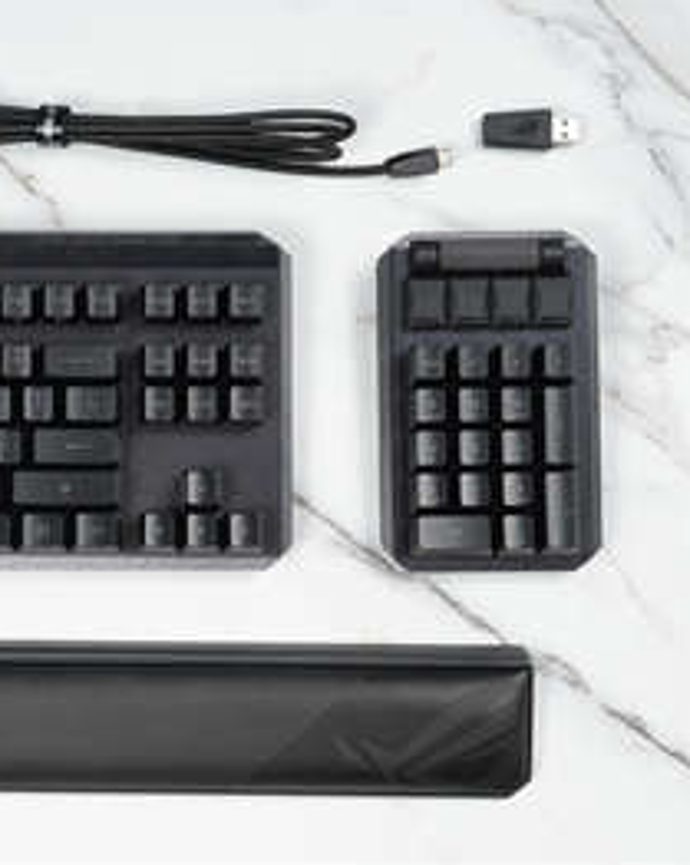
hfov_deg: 17.5
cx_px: 40
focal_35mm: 86
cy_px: 429
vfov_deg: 22.3
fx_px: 2199
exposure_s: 1/160
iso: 200
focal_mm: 40
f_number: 11
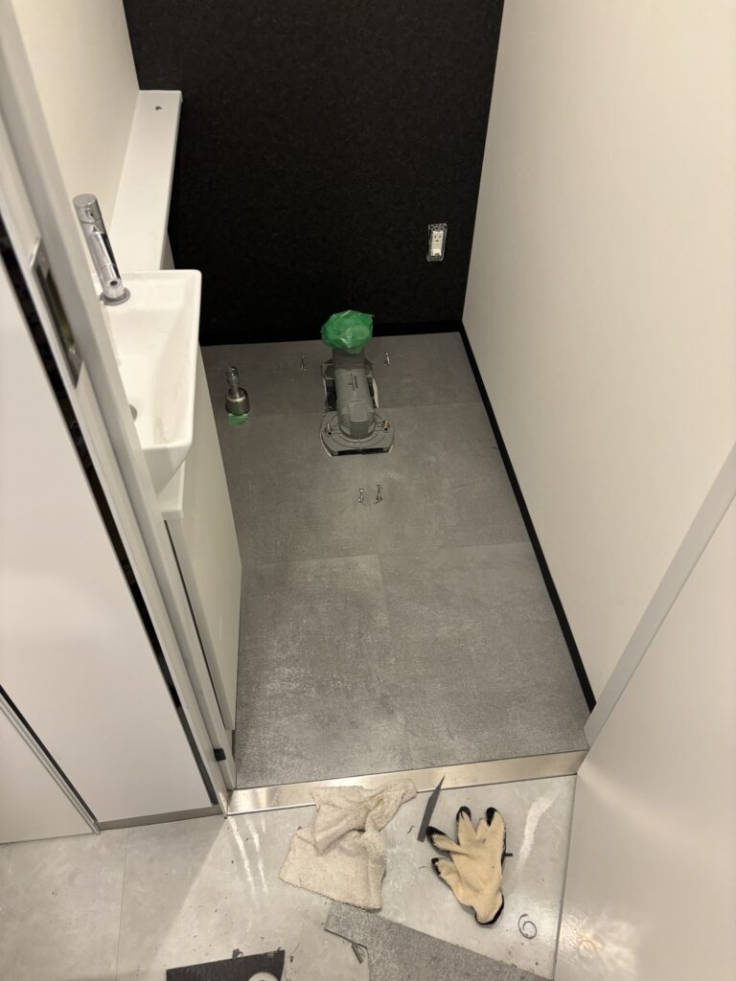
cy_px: 490
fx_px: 737
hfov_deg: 53.1
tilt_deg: -48.0
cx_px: 368
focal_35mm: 26
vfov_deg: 67.3
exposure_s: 1/50
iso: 160
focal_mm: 5.96
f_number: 1.6
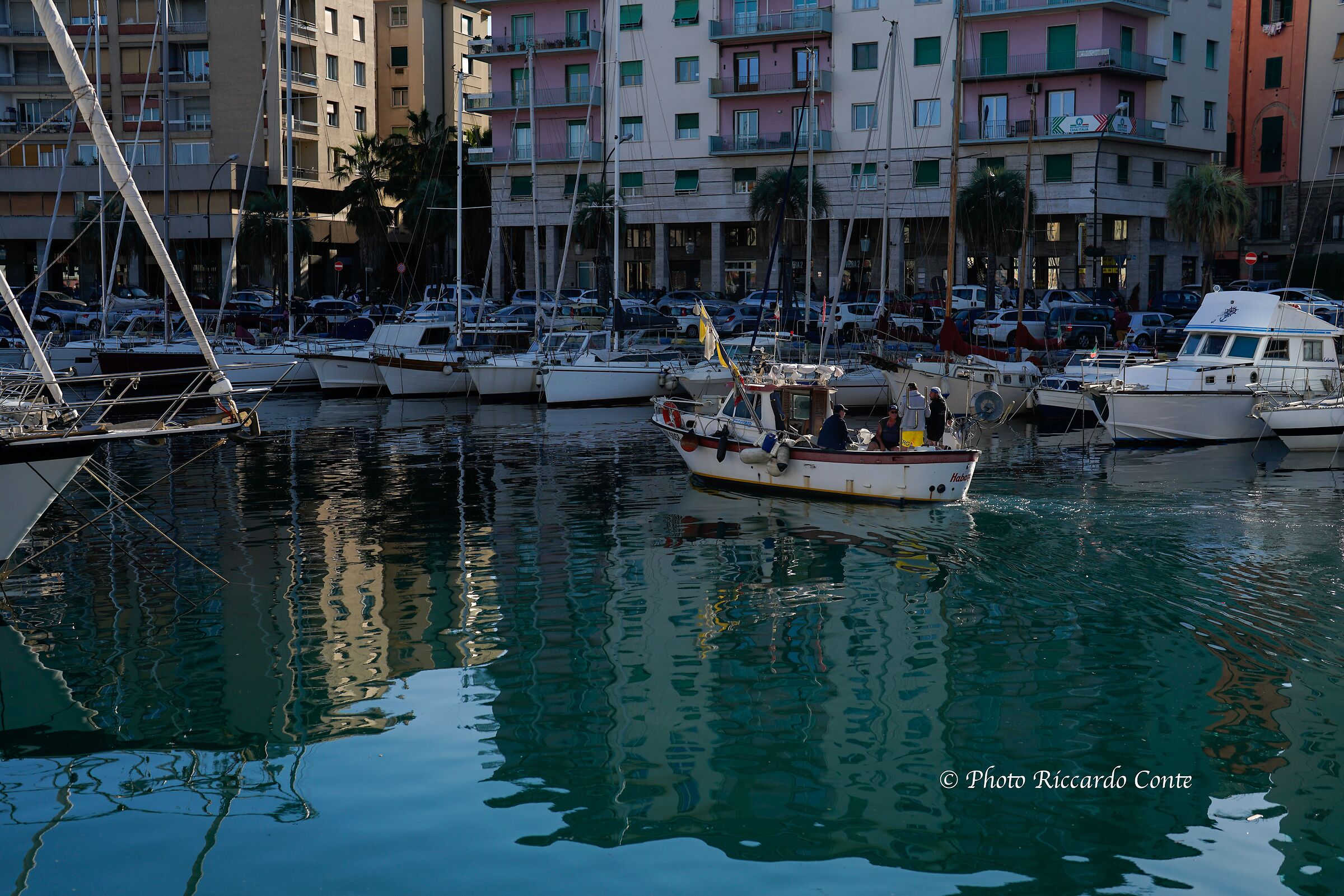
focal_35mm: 50
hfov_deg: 39.6
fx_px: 1867
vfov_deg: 27.0
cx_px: 672
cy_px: 448
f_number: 2.5
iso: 125
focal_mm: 50
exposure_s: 1/3200
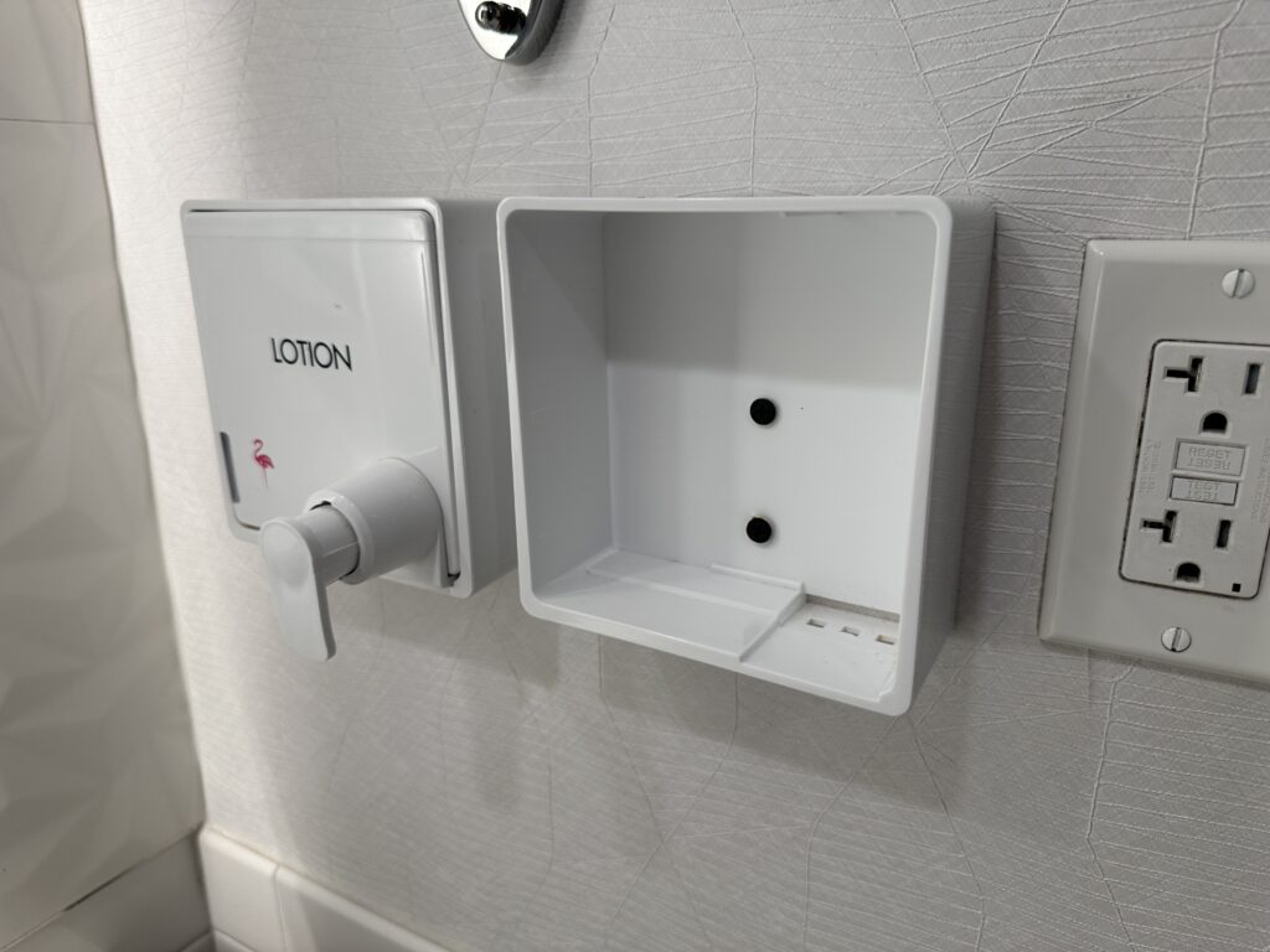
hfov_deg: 71.6
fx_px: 881
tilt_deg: -18.0
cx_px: 635
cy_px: 476
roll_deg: +1.2
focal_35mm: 24
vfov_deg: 56.8
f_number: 1.78
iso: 80
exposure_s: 1/312
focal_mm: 6.86
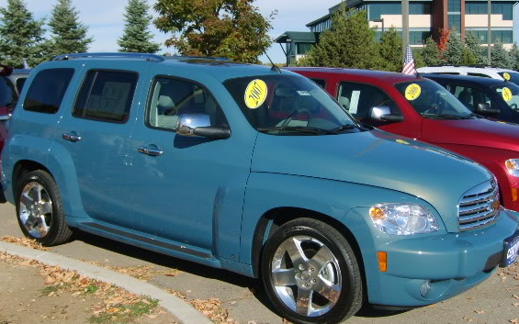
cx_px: 246
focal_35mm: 42
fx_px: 594
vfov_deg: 30.5
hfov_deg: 47.2
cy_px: 152
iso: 50
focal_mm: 5.8
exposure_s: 1/1000
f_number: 2.8
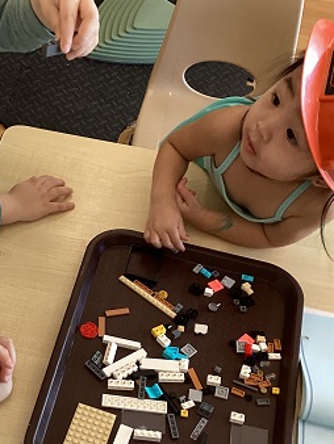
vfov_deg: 31.4
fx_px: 784
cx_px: 64
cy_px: 296
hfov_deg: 23.7
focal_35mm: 61
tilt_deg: -52.3
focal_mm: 3.3
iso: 160
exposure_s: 1/50
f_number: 2.4
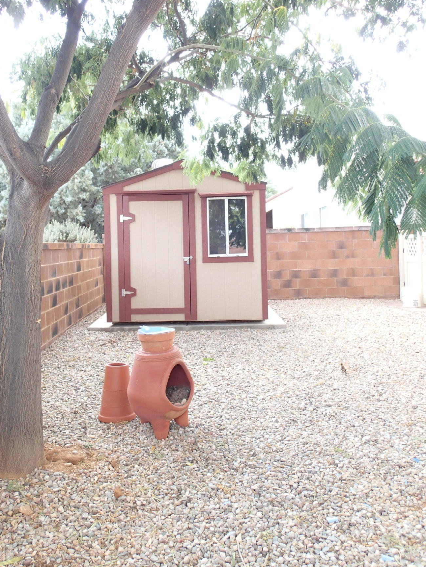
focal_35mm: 29
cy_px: 261
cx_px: 204
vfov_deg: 61.6
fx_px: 476
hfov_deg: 48.2
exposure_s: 1/60
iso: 100
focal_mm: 4.5
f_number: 2
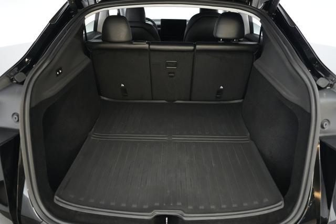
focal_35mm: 26
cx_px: 168
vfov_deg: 49.5
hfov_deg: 69.4
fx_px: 243
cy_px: 112
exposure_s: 1/160
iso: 10000
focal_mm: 26
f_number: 2.8
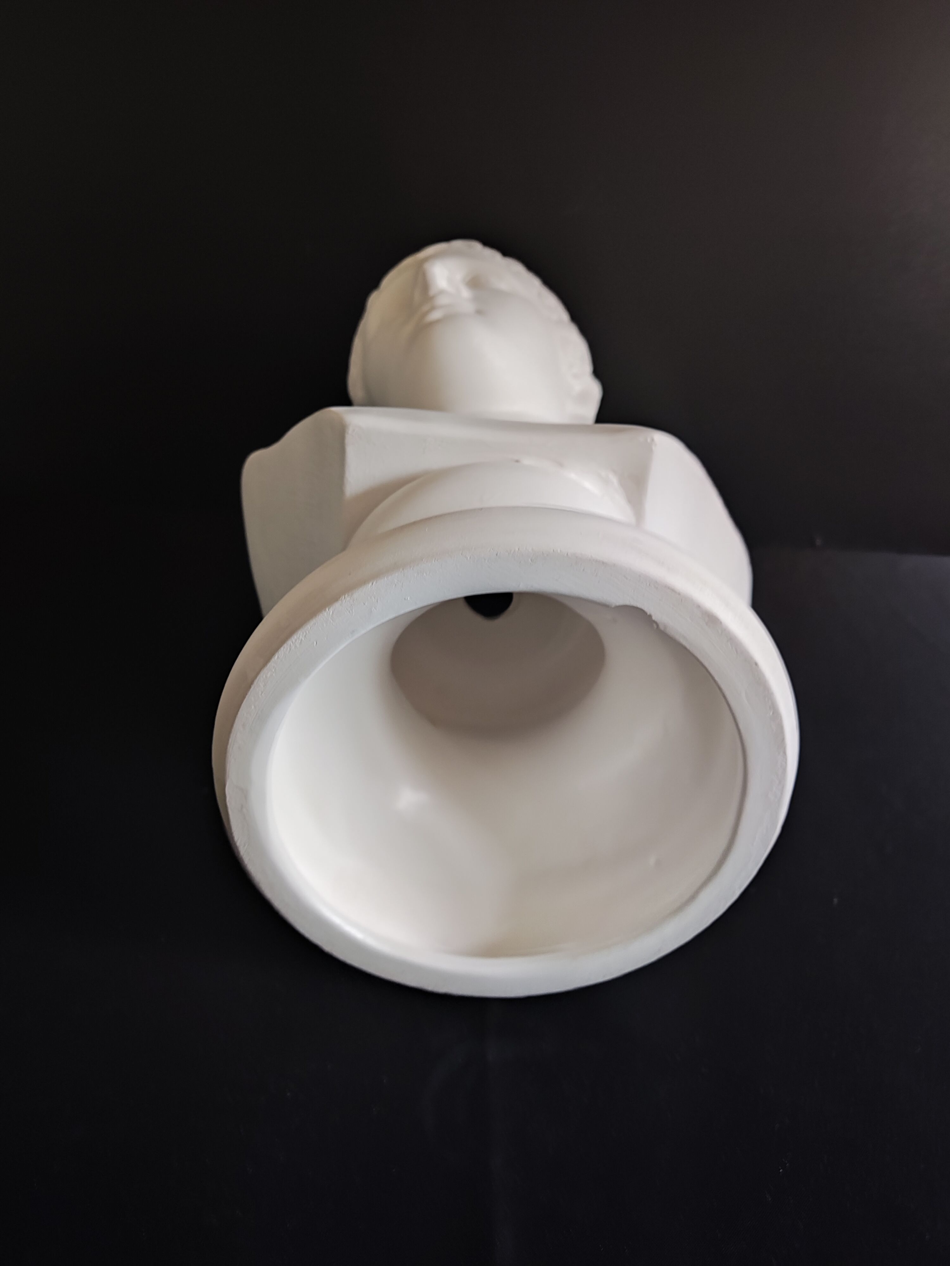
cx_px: 475
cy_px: 633
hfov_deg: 54.9
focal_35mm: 25
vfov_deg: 69.4
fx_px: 915
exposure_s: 1/20
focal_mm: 4.71
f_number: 1.79
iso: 223
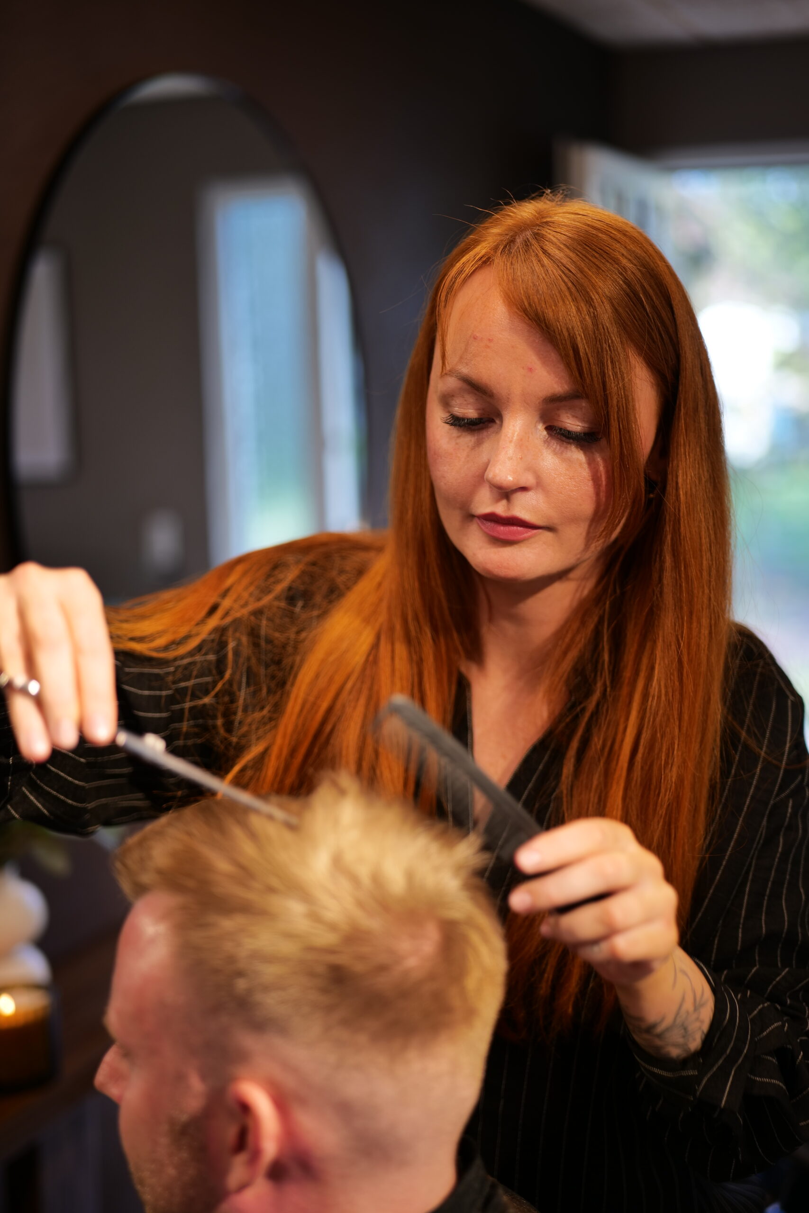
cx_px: 404
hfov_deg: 27.0
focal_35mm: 50
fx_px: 1685
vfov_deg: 39.6
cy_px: 606
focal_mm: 50
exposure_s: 1/100
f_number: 1.8
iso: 100
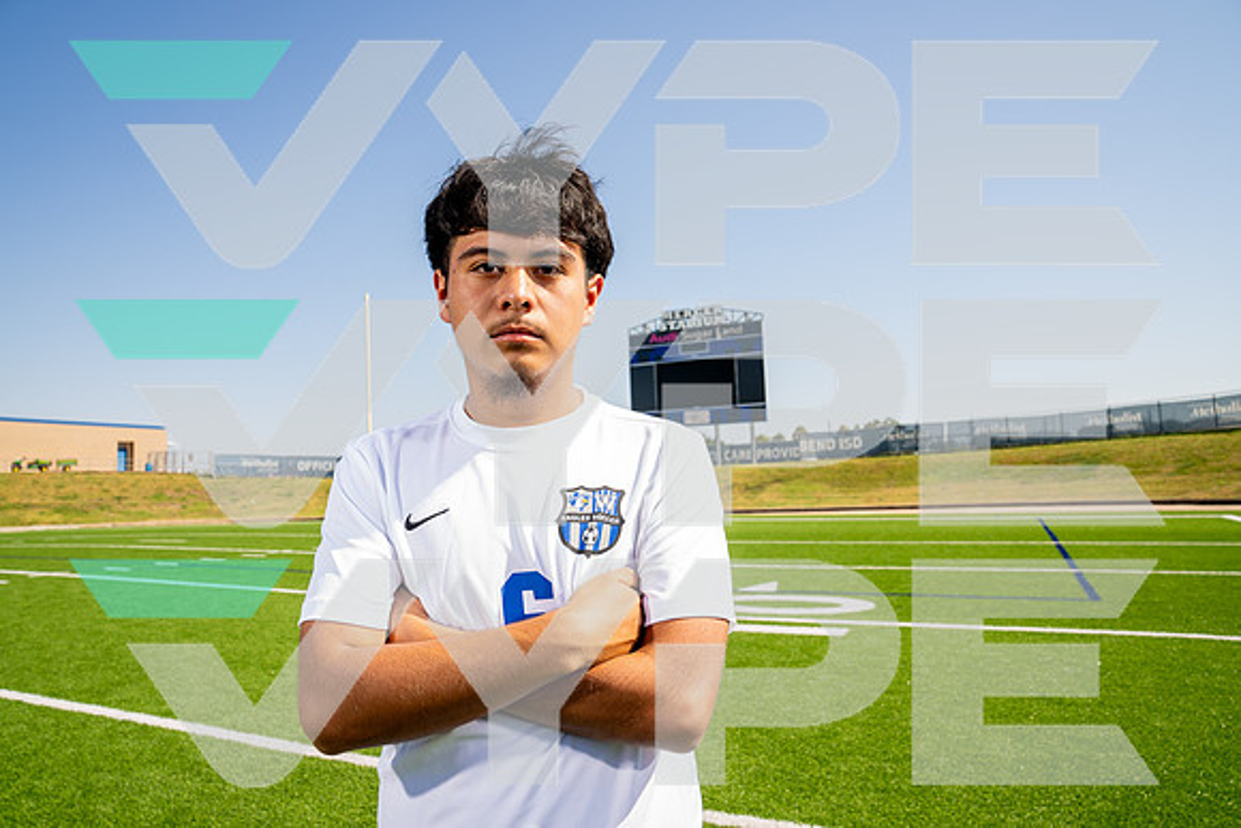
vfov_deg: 53.2
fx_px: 827
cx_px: 620
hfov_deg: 73.7
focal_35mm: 24
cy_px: 414
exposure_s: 1/125
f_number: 7.1
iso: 50
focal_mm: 24
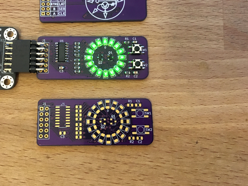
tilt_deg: -79.8
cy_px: 63
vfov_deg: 36.5
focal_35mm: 39
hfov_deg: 47.2
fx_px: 279
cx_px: 86
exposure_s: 1/17
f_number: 2.2
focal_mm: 4.15
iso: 250
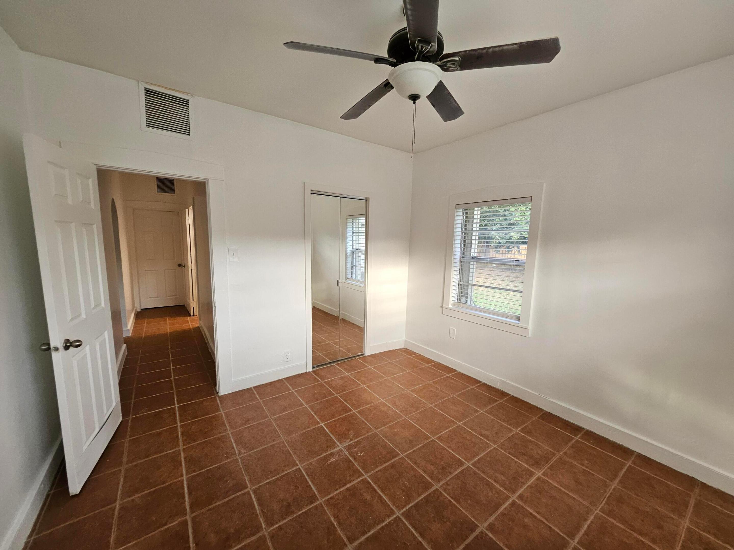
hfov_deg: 106.2
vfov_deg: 89.9
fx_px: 276
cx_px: 367
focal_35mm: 13
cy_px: 275
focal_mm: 1.74
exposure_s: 1/77
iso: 160
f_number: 2.2
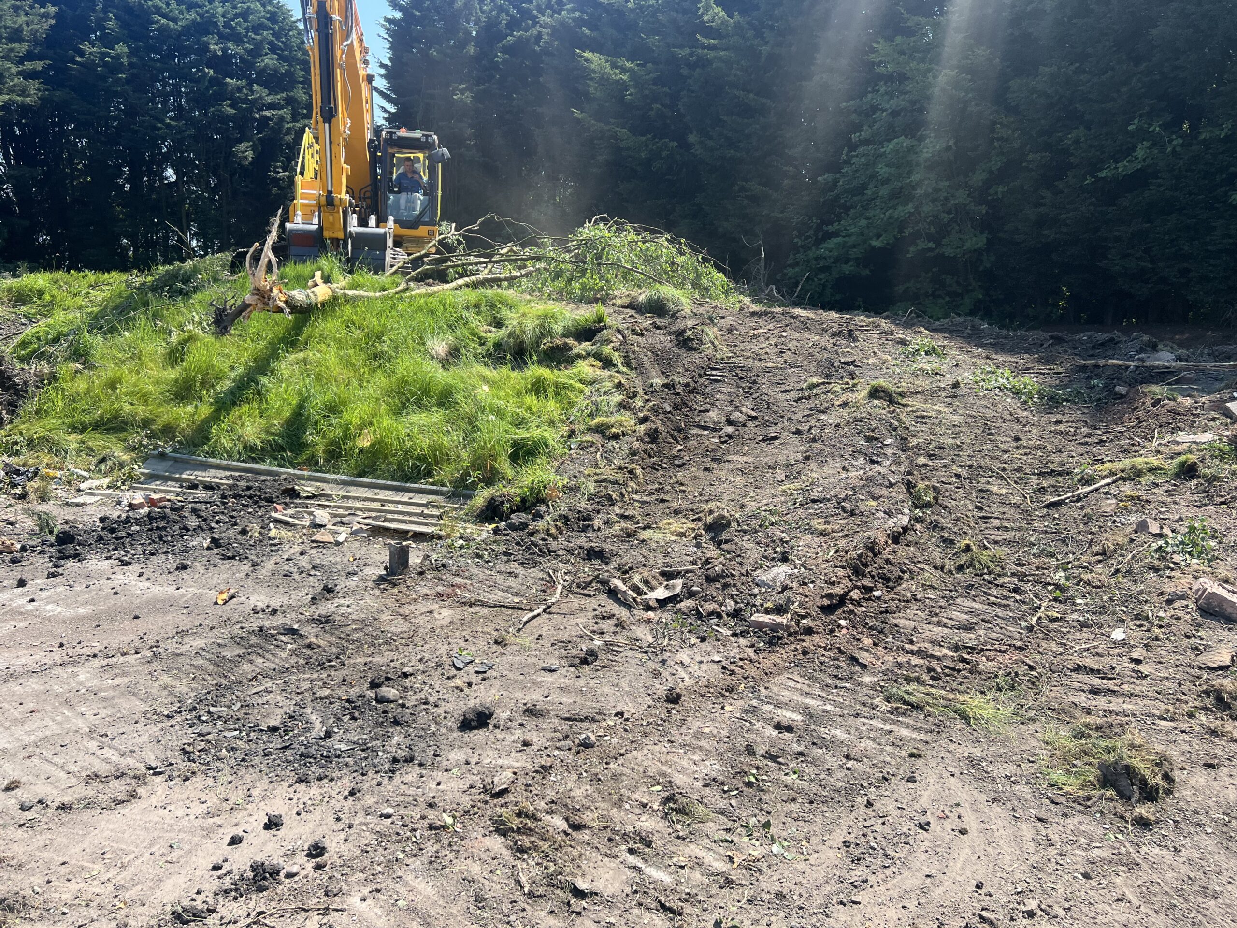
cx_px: 618
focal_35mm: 26
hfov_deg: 67.3
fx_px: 929
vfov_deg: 53.1
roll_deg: -3.0
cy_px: 464
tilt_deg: -14.1
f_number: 1.5
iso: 50
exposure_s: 1/1869
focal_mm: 5.7
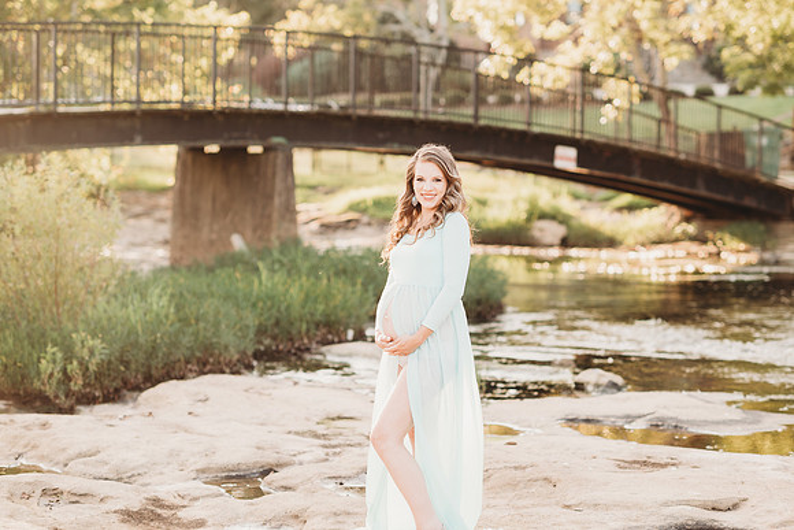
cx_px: 397
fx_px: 1875
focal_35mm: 85
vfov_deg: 16.1
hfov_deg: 23.9
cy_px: 265
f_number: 2.5
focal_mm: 85
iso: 160
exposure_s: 1/320
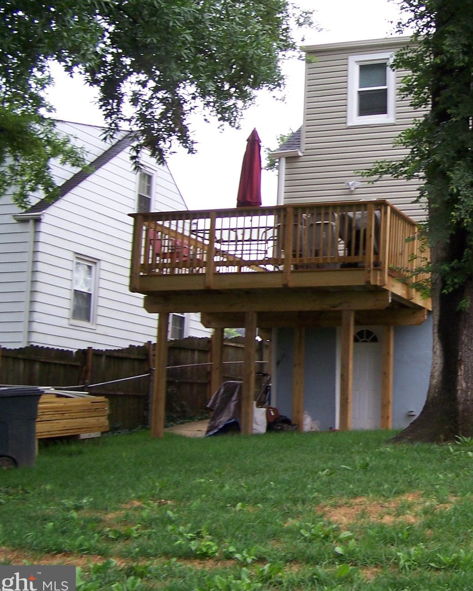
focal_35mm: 59
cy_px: 250
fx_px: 1032
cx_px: 431
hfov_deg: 25.0
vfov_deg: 31.9
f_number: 2.8
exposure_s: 1/90
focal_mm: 6.3
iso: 80
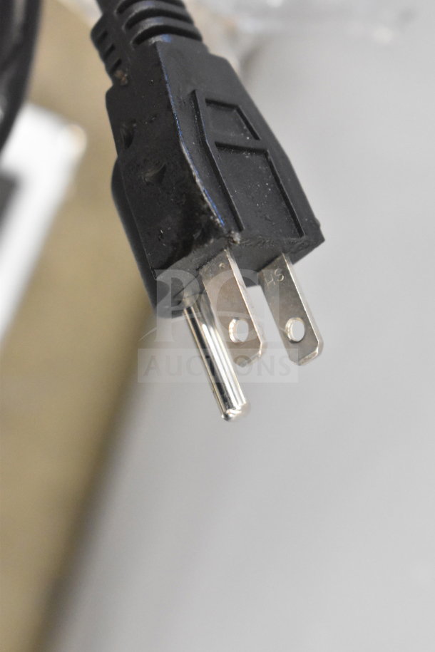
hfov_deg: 16.6
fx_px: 1495
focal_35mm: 82
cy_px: 326
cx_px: 218
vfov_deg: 24.6
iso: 6400
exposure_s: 1/100
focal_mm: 55
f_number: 5.6
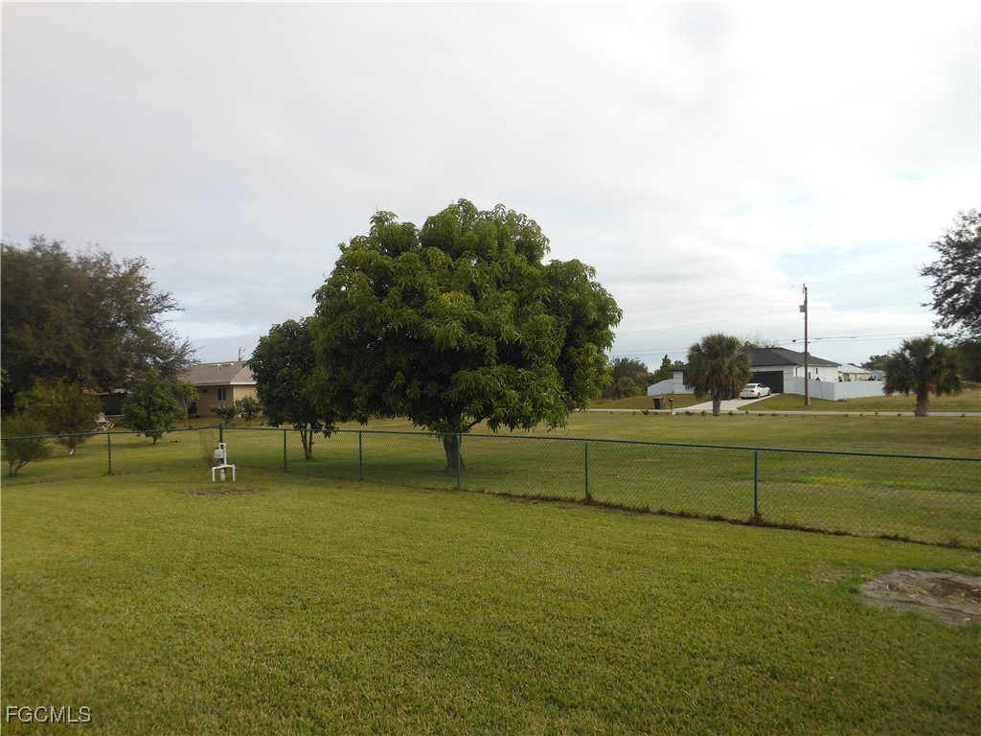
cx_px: 490
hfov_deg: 69.4
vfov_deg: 54.9
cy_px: 368
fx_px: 708
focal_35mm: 25
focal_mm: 4.5
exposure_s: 1/640
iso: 80
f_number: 3.2
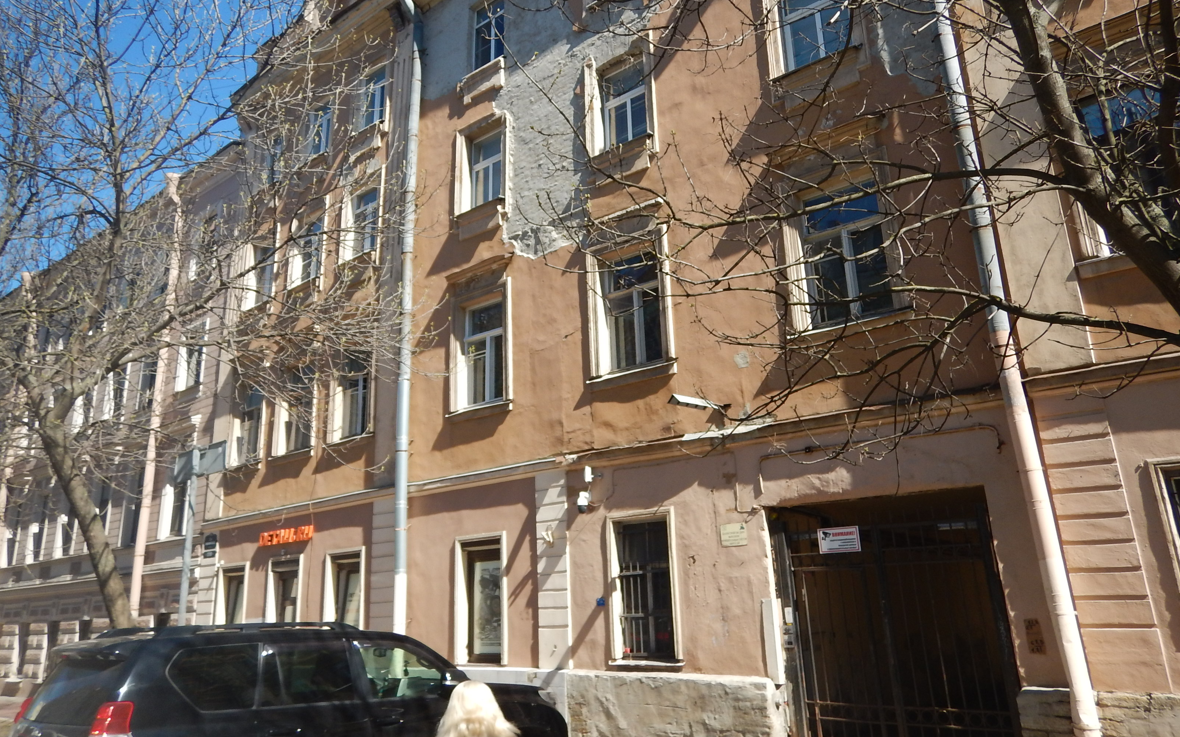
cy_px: 320
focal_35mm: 26
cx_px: 584
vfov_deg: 47.5
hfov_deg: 70.4
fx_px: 836
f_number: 2.8
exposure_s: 1/1000
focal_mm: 4.3
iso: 125
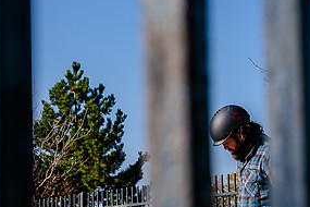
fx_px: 1128
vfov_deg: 10.4
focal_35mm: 131
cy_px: 152
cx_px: 119
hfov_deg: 15.6
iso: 200
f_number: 8
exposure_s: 1/500
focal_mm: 48
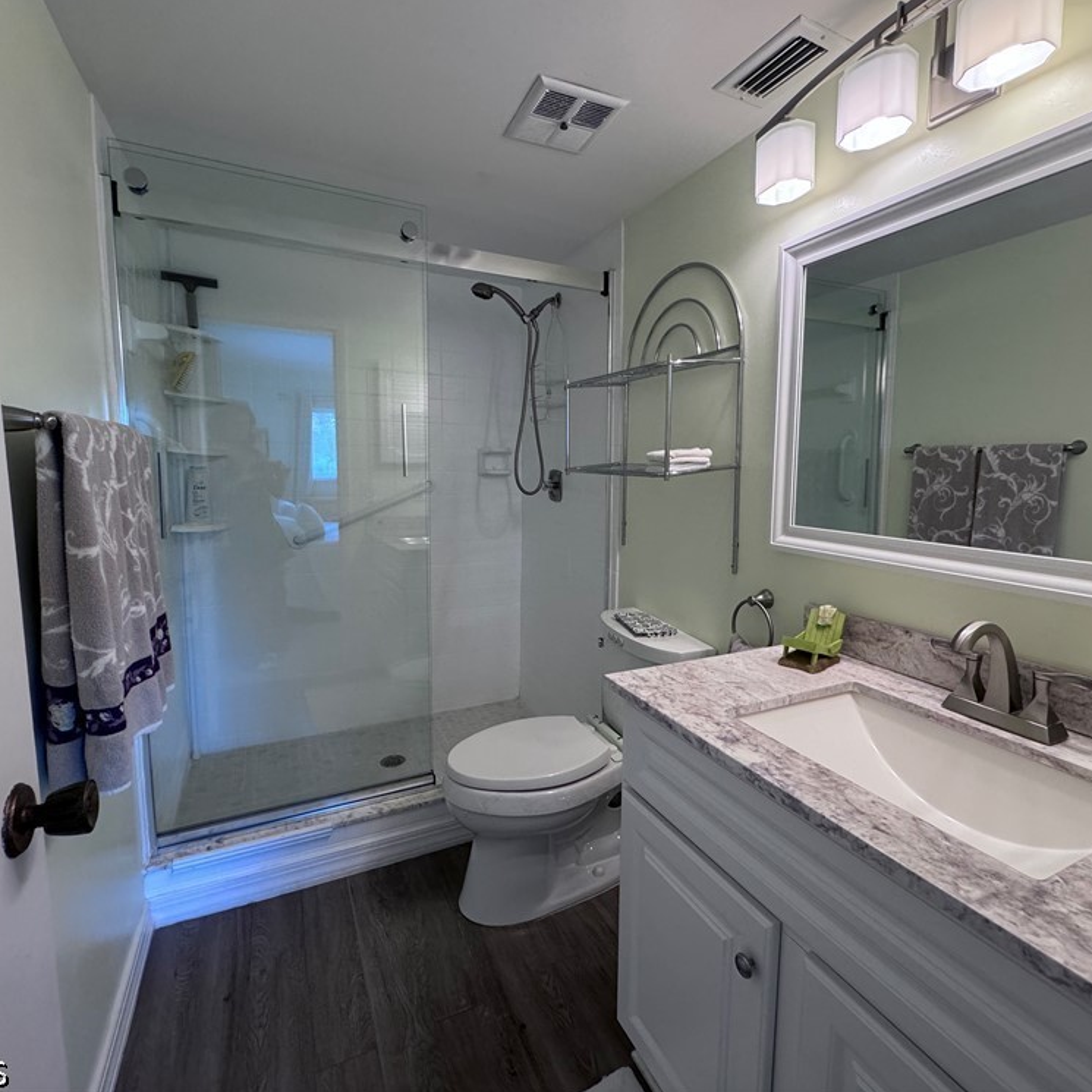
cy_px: 535
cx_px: 575
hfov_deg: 83.9
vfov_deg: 84.0
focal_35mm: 17
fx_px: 607
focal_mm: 2.22
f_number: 2.2
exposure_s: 1/120
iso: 320
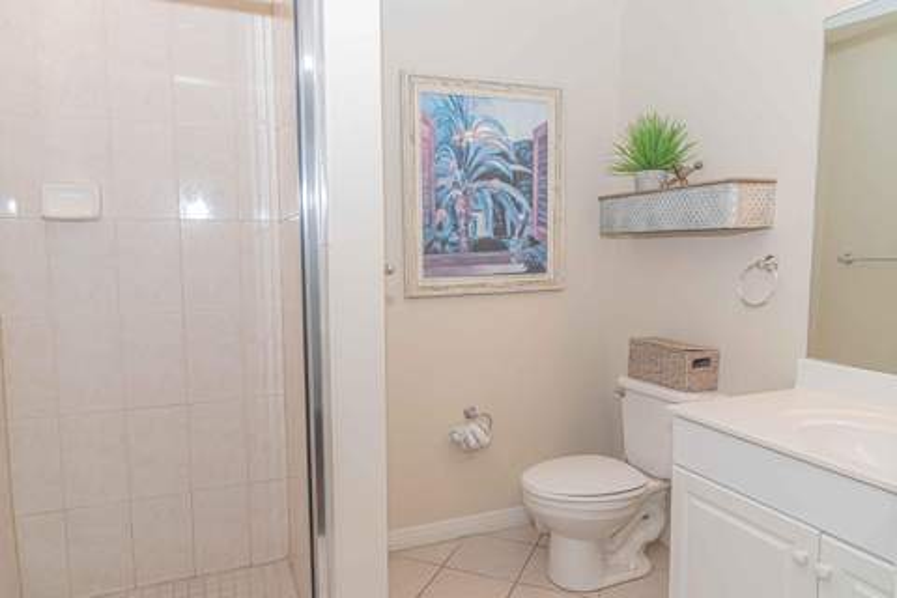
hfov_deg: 73.7
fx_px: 598
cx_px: 448
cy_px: 299
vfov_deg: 53.1
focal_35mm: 24
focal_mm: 24
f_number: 6.3
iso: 400
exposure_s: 1/125
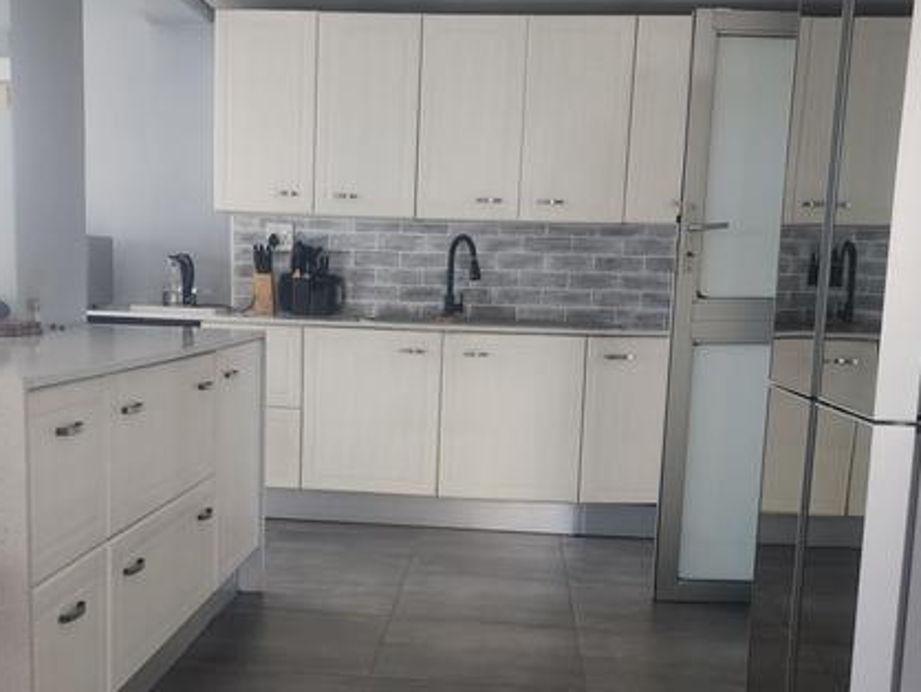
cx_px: 375
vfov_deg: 32.6
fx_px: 1171
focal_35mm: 44
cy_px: 472
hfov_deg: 42.7
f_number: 1.8
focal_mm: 6.4
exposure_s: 1/60
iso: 64
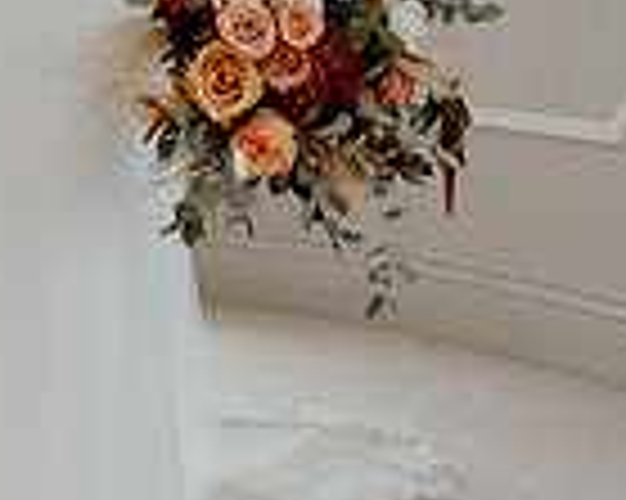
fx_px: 1740
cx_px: -131
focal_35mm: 94
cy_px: 38
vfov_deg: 16.1
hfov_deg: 19.2
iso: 800
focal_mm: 24
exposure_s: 1/200
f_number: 3.5
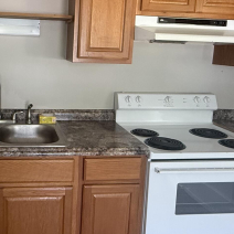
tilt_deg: -8.6
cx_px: 48
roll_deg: -1.5
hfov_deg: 41.1
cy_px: 88
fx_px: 298
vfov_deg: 42.5
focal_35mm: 39
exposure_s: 1/99
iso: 200
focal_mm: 2.22
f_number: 2.2
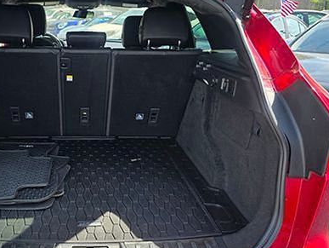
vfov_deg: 37.6
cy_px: 147
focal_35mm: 38
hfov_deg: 47.3
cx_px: 86
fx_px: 361
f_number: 1.7
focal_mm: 6.3
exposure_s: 1/180
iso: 12
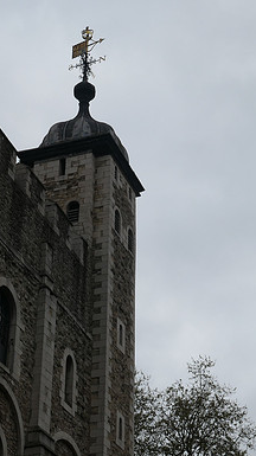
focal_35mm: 79
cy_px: 228
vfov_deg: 26.9
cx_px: 133
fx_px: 955
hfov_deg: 15.3
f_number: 8
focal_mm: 18.2
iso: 200
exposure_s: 1/1000
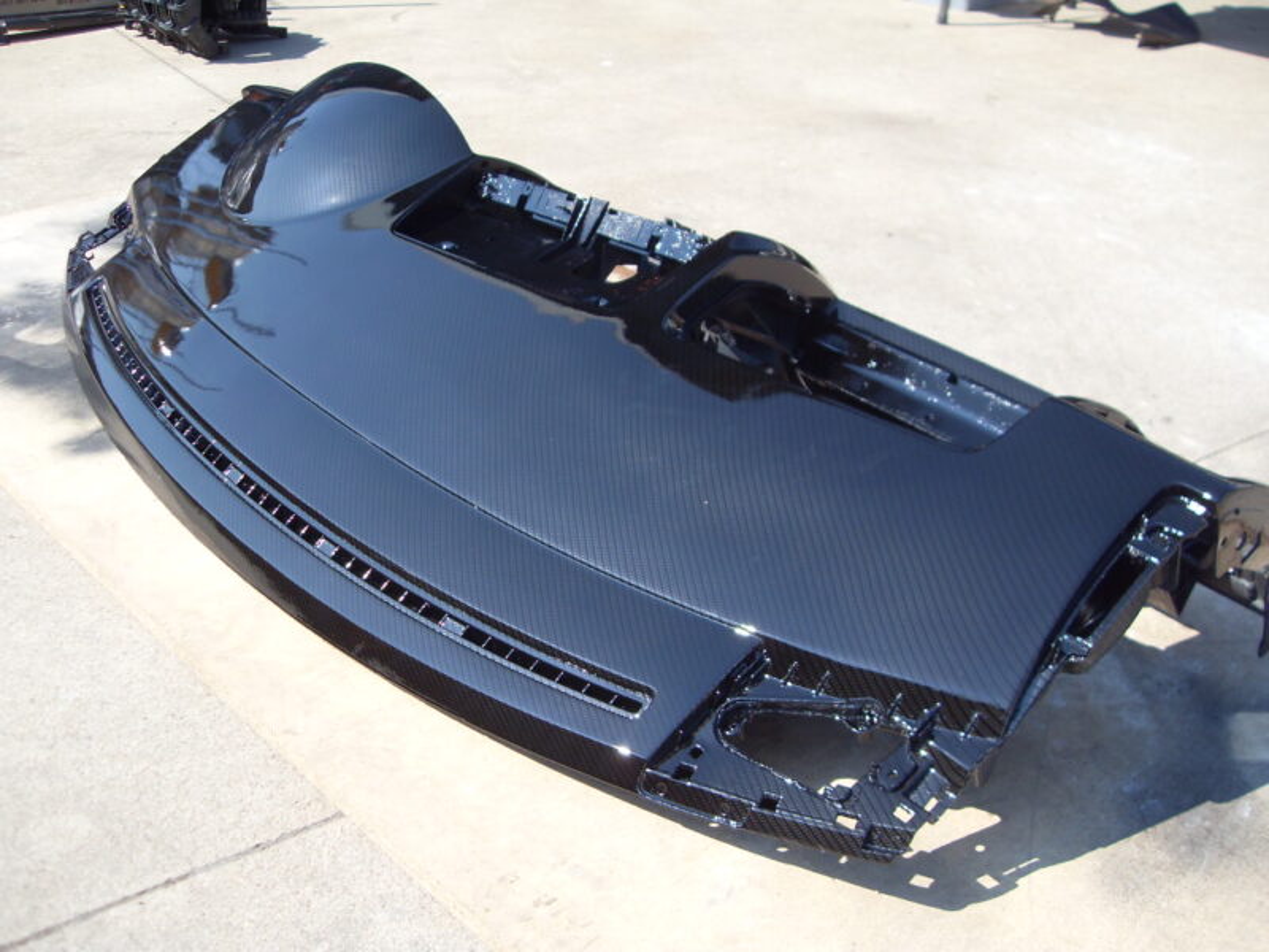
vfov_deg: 40.7
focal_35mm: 35
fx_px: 1283
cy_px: 476
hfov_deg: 52.6
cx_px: 634
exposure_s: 1/125
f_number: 7
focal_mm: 6.3
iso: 80
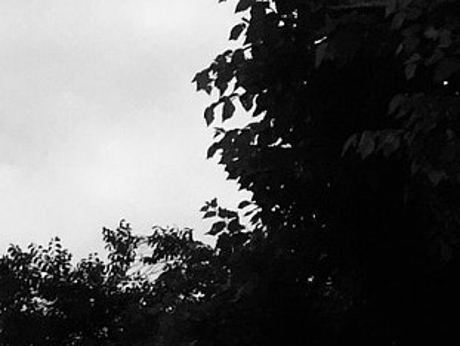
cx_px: -521
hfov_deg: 11.6
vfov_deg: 9.1
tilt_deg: +18.3
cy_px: 800
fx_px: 1982
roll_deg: -2.4
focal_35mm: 149
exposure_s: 1/9901
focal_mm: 4.15
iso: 32
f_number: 2.2
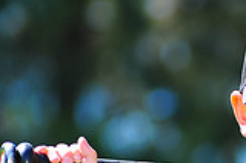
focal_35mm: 654
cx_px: 283
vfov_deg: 2.1
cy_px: 226
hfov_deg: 3.2
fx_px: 4460
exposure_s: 1/400
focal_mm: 180
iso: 200
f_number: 4.5
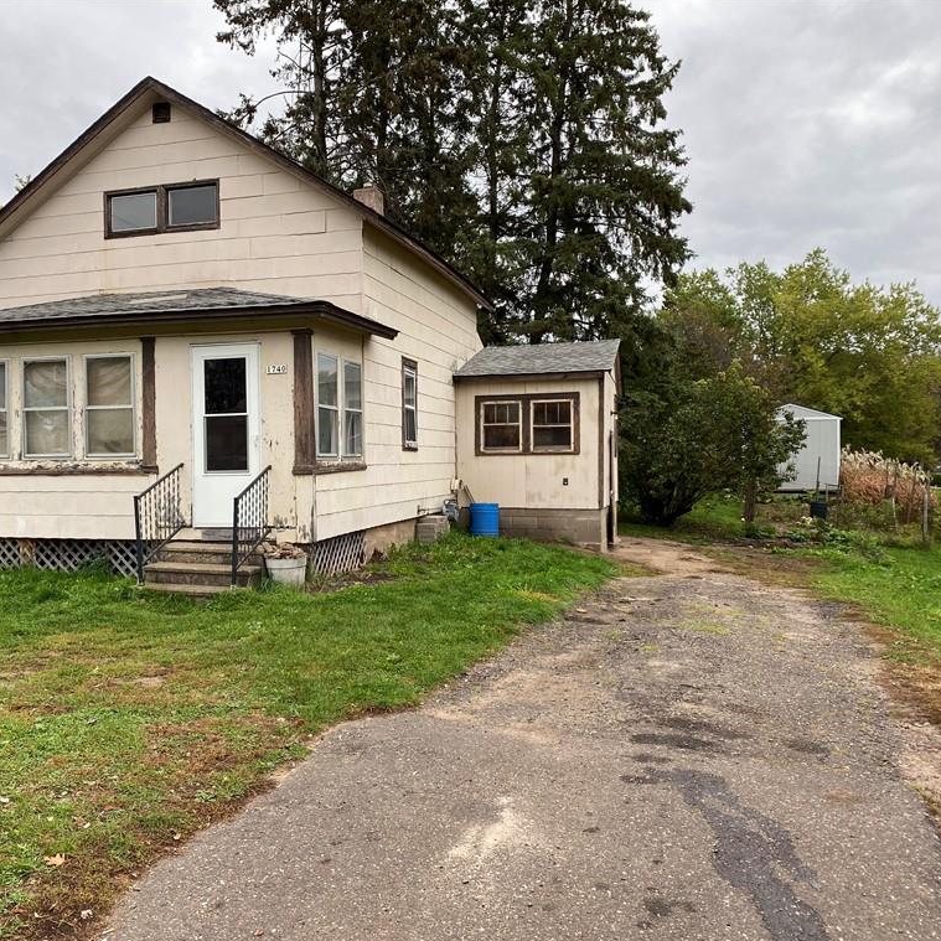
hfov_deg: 52.0
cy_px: 472
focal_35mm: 31
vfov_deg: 52.5
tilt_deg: +0.4
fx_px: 953
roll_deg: +0.3
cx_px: 355
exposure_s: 1/259
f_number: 1.8
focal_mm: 4.25
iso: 32
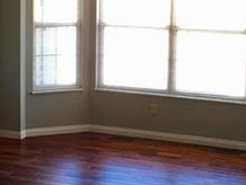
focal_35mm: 85
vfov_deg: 17.1
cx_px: 134
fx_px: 605
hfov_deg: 23.0
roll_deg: -0.7
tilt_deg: -2.9
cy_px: 18
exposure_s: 1/15
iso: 25
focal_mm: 4.15
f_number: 2.2
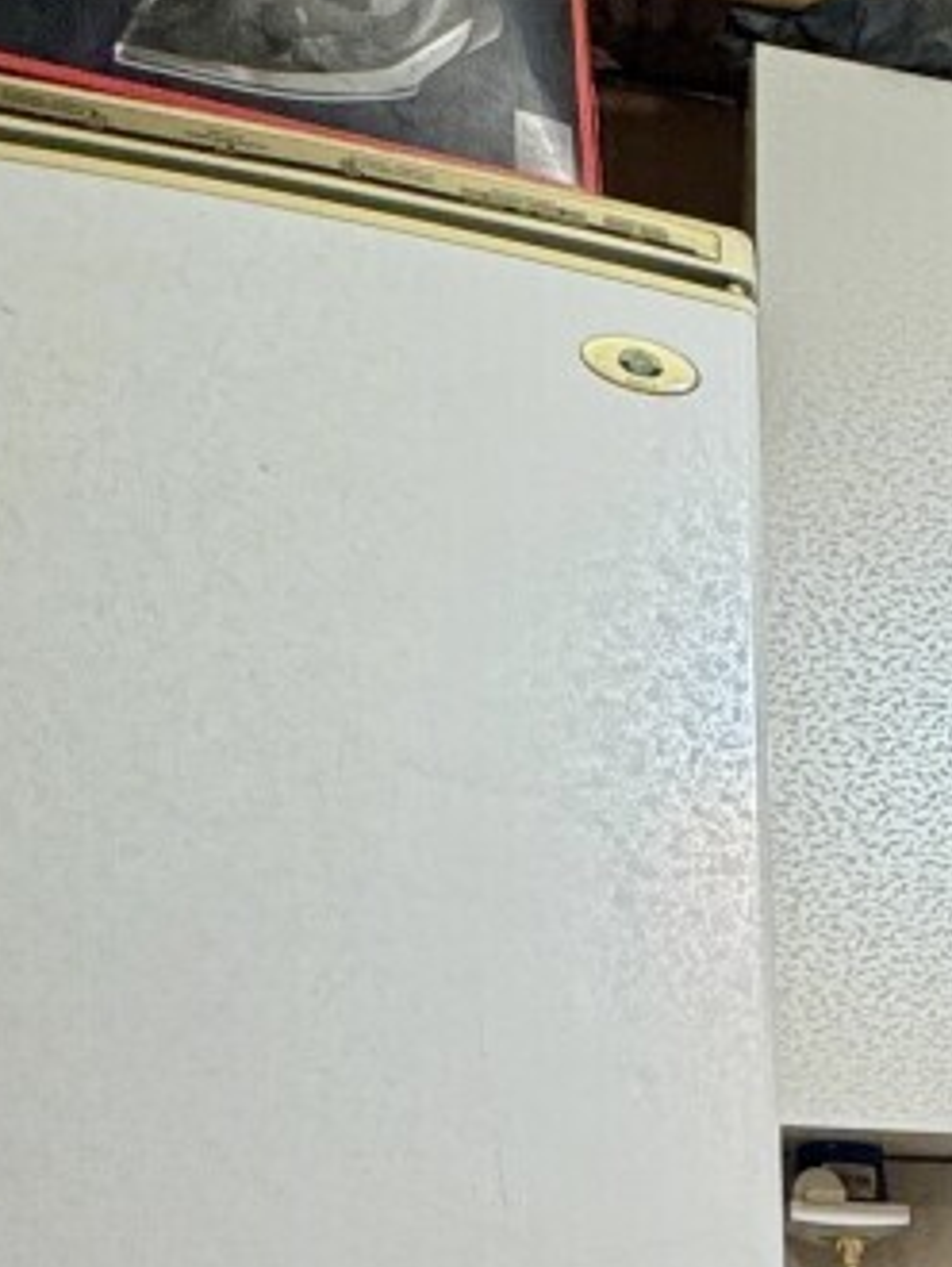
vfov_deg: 27.8
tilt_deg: -1.4
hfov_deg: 20.7
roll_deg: +0.1
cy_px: 1513
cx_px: 1405
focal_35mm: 61
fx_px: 2234
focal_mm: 2.22
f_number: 2.2
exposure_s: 1/100
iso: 200
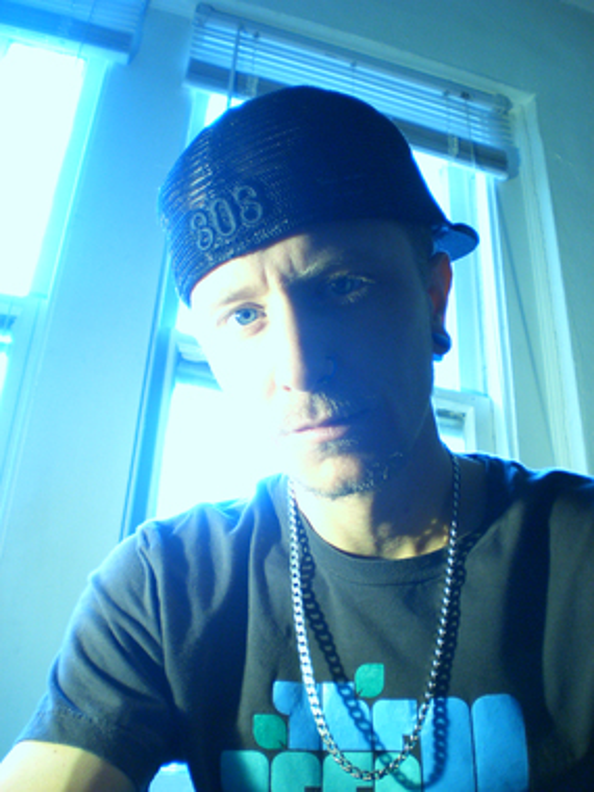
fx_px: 869
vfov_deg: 49.0
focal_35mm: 38
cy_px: 396
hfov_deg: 37.7
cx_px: 297
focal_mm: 6.3
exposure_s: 1/20
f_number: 3.1
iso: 200
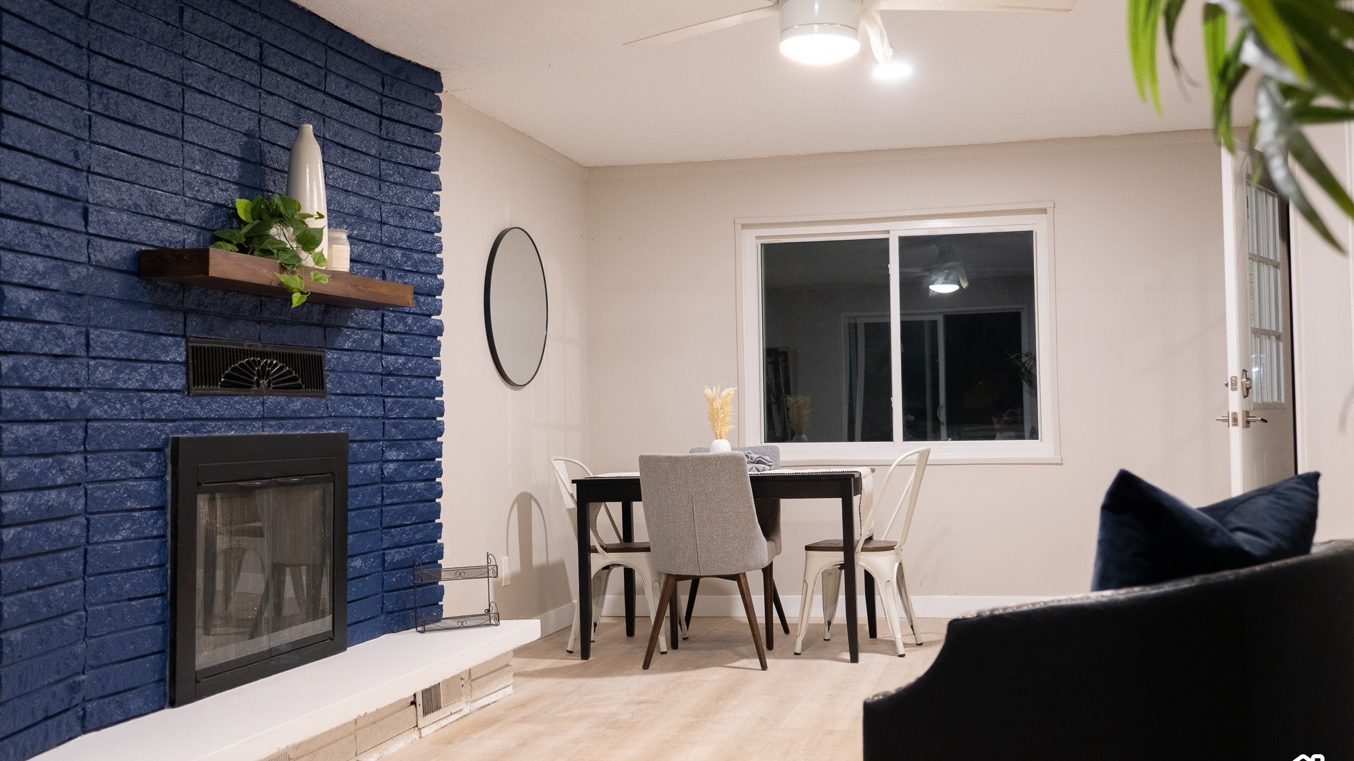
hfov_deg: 51.6
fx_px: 1400
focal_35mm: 39
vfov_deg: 30.4
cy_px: 371
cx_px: 664
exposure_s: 1/45
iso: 800
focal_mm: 24.2
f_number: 2.8
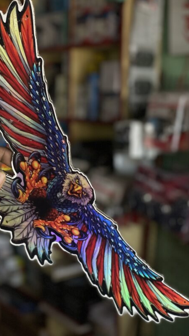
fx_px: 508
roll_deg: -0.2
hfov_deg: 21.0
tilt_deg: -7.2
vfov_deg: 36.6
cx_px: 75
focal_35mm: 57
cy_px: 168
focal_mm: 6
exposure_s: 1/90
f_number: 2
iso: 250
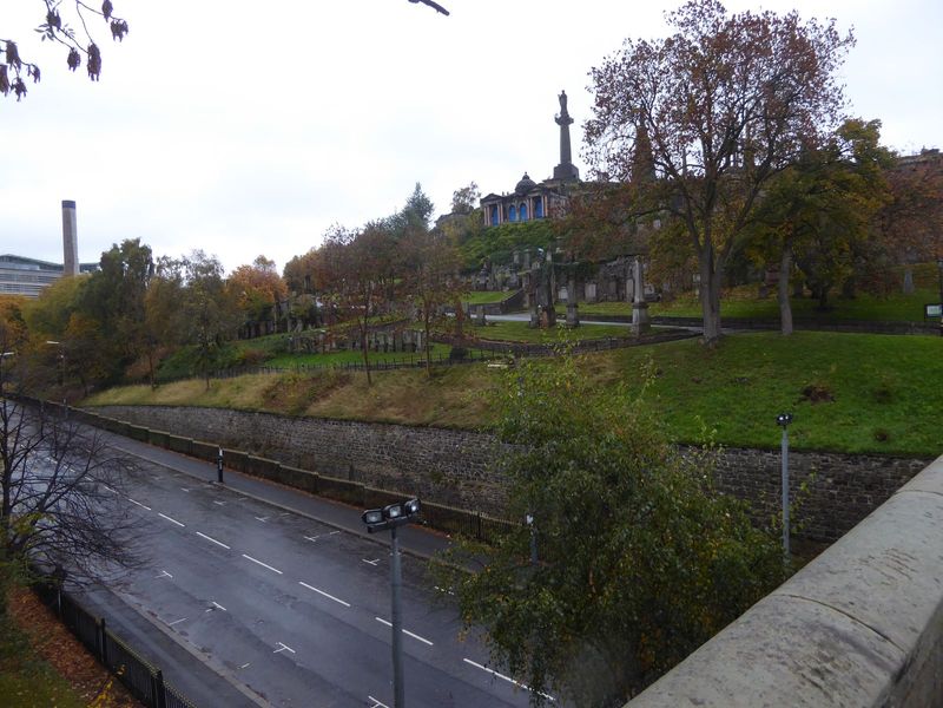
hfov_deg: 69.4
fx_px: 681
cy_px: 354
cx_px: 472
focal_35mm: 25
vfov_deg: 54.9
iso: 200
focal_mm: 4.3
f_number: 3.3
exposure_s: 1/60
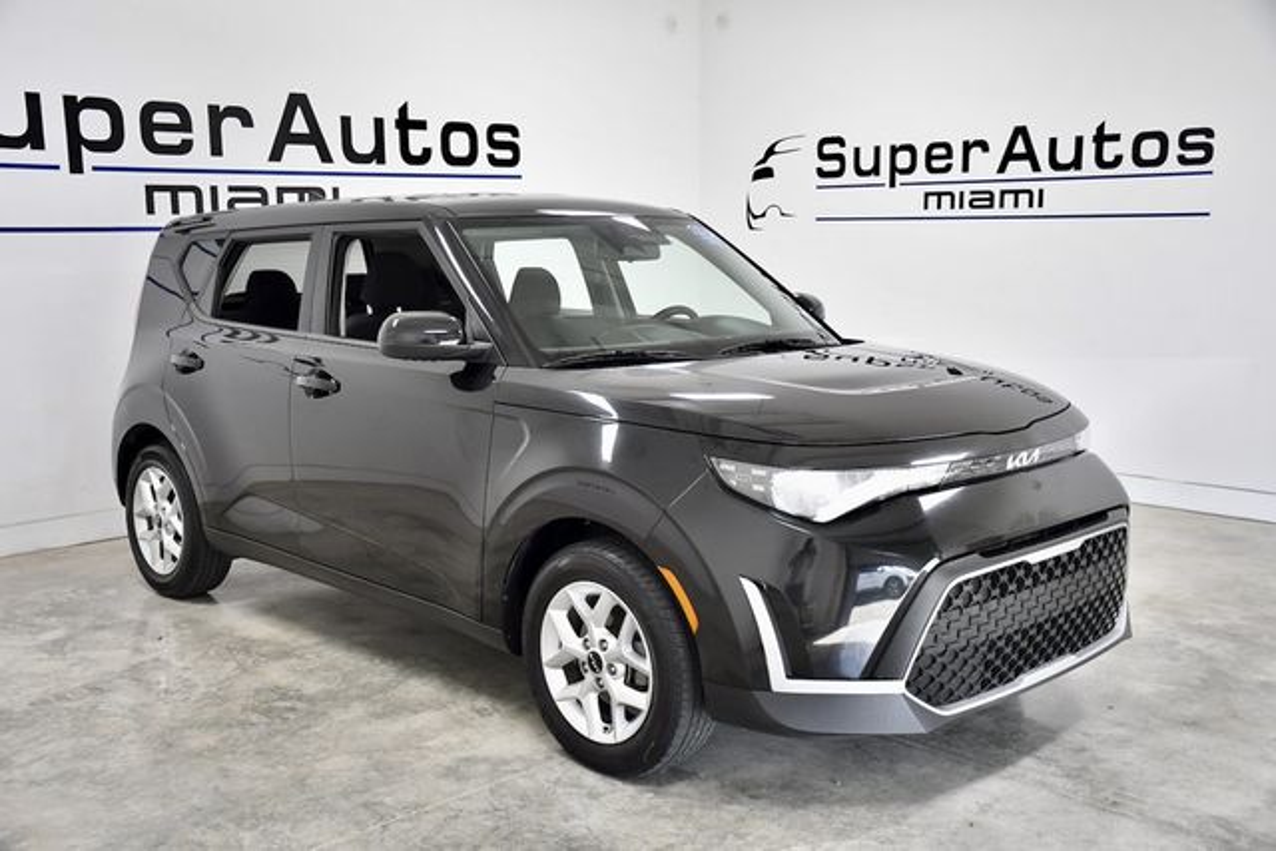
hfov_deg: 53.1
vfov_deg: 36.9
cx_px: 638
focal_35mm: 36
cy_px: 426
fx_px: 1276
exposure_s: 1/400
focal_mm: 24
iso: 1250
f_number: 4
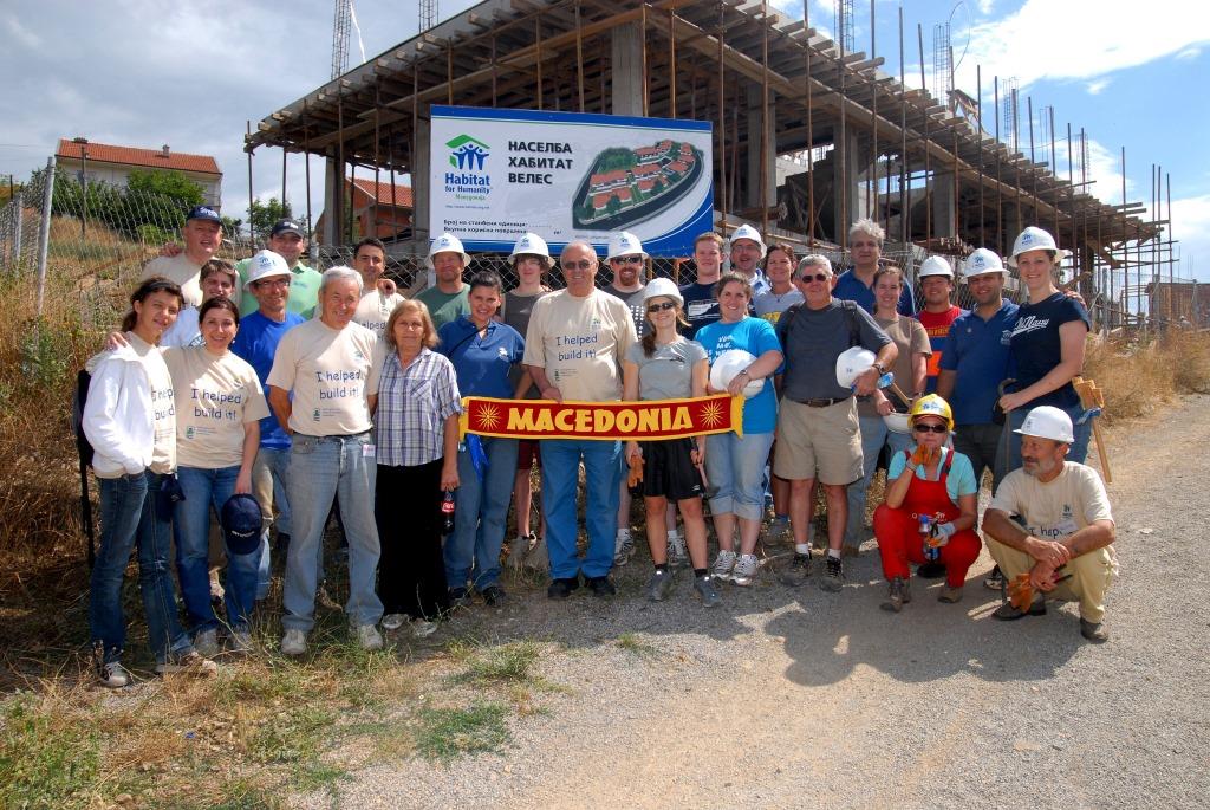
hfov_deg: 61.9
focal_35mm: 30
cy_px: 405
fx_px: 1009
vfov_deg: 43.7
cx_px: 605
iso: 200
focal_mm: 20
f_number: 10
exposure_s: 1/250
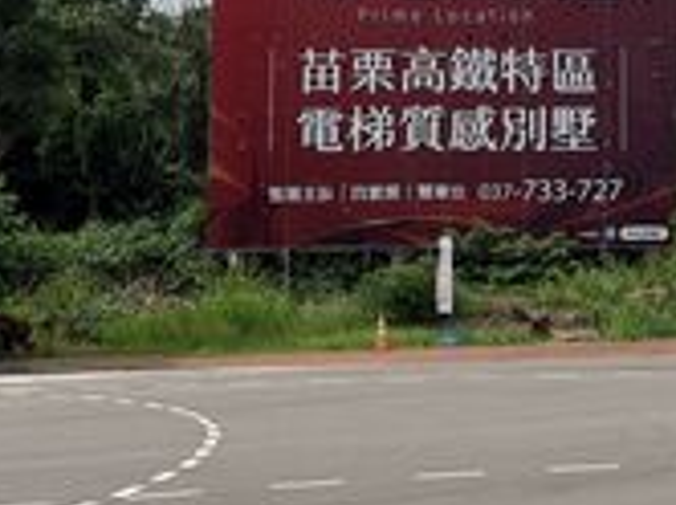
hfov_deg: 16.5
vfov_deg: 12.6
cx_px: 717
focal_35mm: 116
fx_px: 2262
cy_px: 12
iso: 80
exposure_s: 1/11364
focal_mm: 6.76
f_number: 1.78
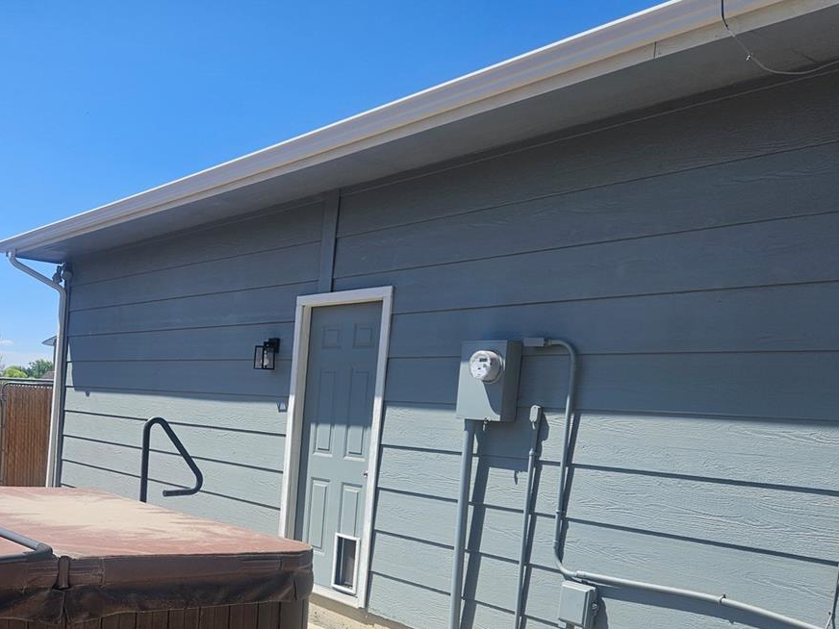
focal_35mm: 38
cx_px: 260
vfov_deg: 36.6
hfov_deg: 47.9
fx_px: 921
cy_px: 489
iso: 25
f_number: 1.8
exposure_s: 1/1946
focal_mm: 5.4
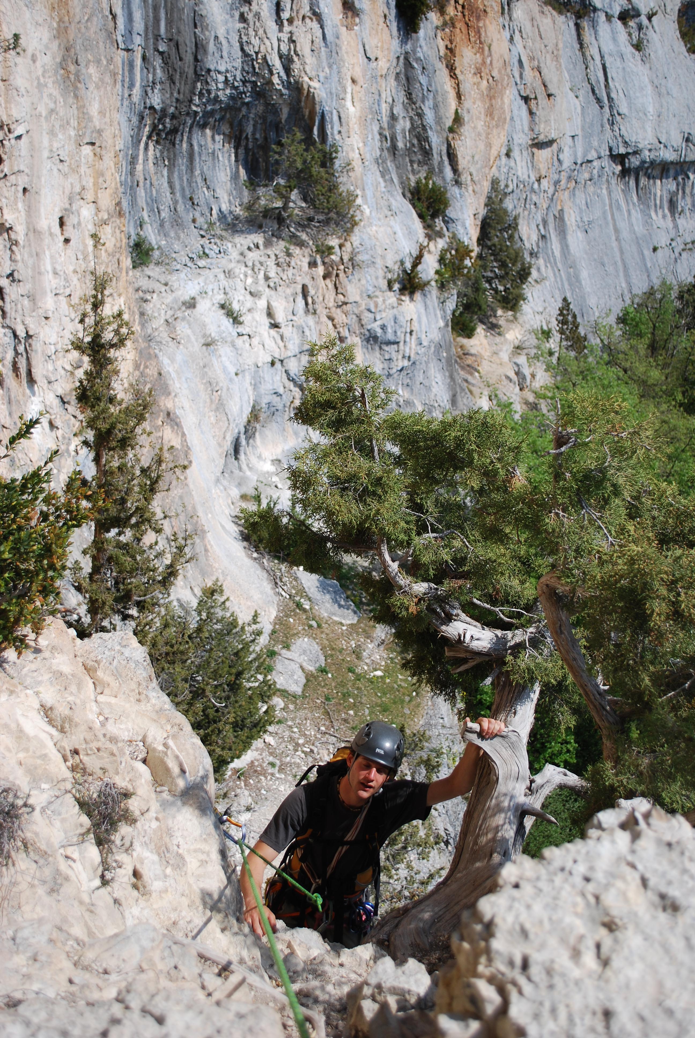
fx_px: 1126
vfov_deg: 49.5
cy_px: 519
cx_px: 348
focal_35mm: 39
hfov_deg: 34.3
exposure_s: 1/1000
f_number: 4.5
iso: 125
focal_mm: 26
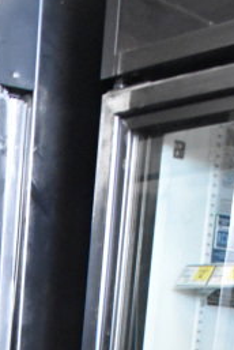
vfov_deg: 18.2
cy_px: 562
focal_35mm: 96
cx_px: -61
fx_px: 933
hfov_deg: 13.8
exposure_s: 1/80
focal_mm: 18
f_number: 4.5
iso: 6400
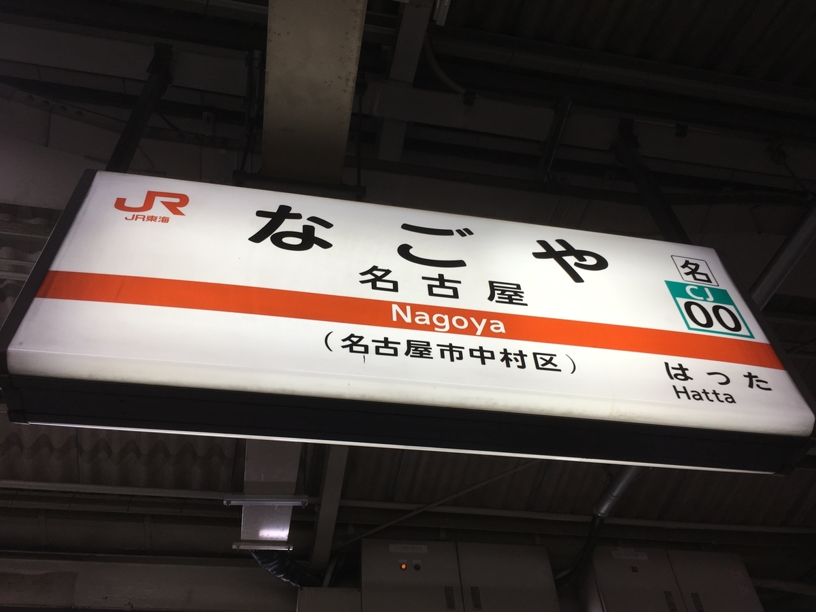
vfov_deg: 48.2
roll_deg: +4.8
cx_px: 408
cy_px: 306
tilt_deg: +43.7
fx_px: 684
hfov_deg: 61.7
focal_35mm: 29
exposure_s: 1/60
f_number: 2.2
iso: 25
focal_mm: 4.15
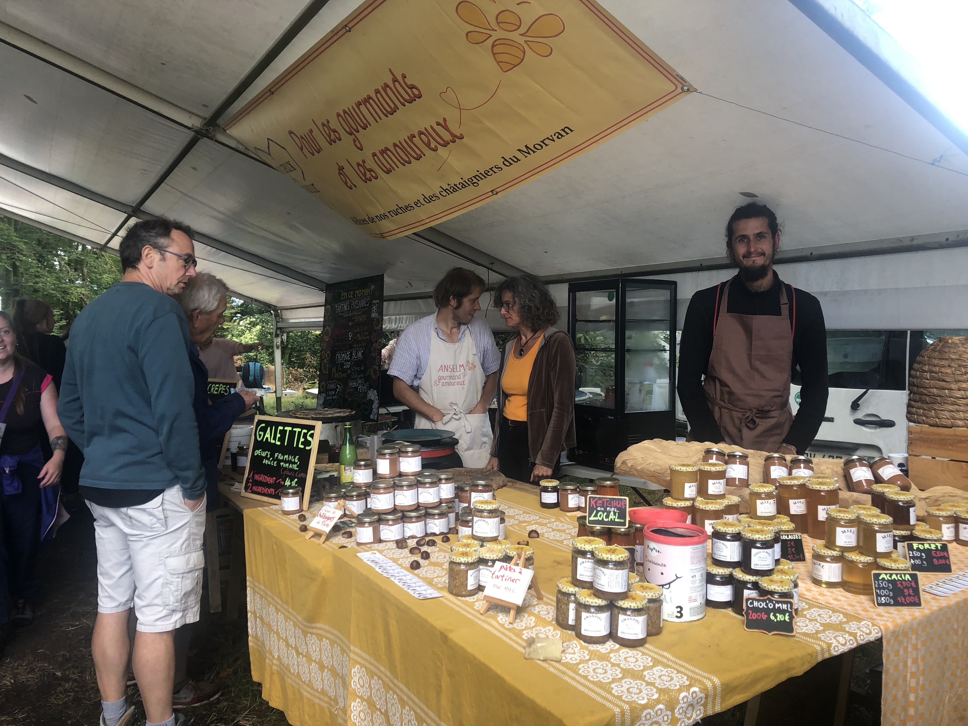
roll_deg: -0.5
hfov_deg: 63.4
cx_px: 484
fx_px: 783
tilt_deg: -4.8
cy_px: 363
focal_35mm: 28
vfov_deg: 49.7
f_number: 1.8
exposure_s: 1/120
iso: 50
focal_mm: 3.99
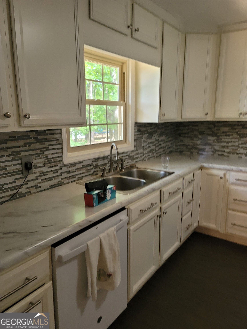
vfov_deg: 69.4
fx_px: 238
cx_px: 124
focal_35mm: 25
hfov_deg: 54.9
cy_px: 164
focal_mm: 7
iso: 200
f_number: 1.8
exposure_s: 1/40
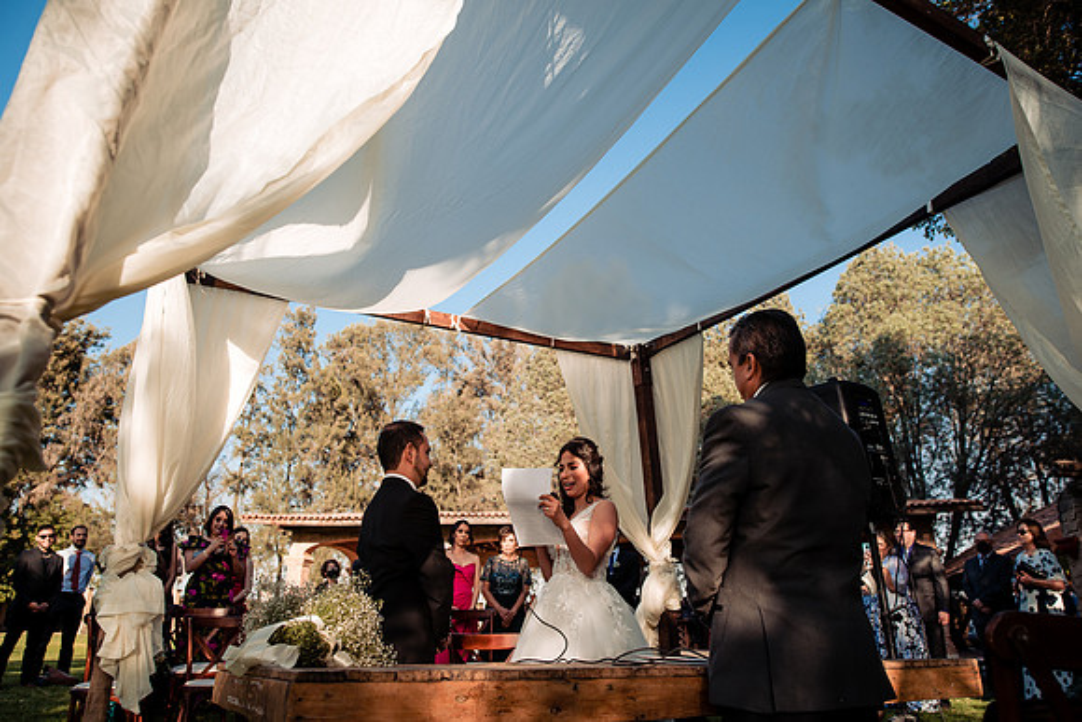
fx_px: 721
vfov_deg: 53.2
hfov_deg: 73.7
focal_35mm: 24
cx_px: 541
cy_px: 361
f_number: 4
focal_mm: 24
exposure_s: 1/500
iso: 125
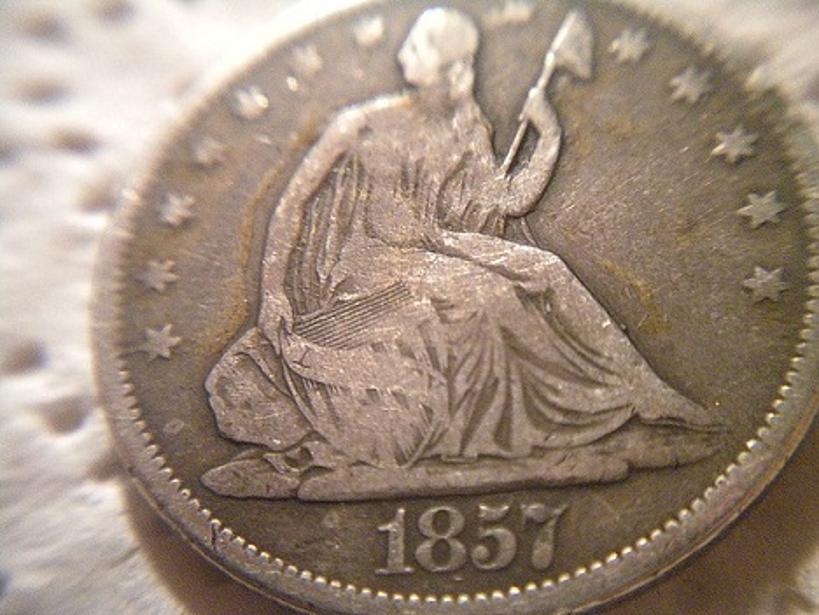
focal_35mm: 35
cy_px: 308
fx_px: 828
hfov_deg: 52.6
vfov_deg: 40.7
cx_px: 410
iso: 692
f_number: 3.1
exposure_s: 1/8.8
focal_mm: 6.3
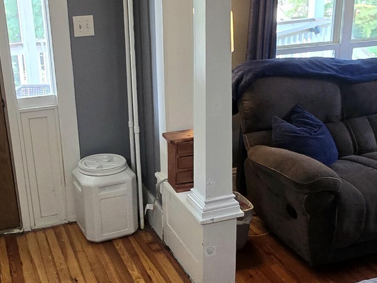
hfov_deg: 42.8
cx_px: 155
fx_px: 479
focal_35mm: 44
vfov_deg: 32.9
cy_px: 148
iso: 250
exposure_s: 1/60.2
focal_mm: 2.2
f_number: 2.2
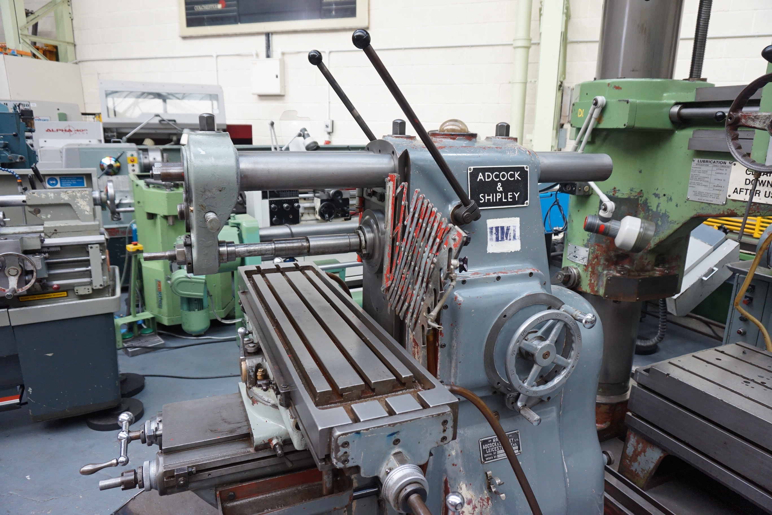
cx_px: 386
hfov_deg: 73.7
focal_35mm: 24
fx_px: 515
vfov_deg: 53.1
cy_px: 258
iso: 800
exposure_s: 1/160
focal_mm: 16
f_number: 4
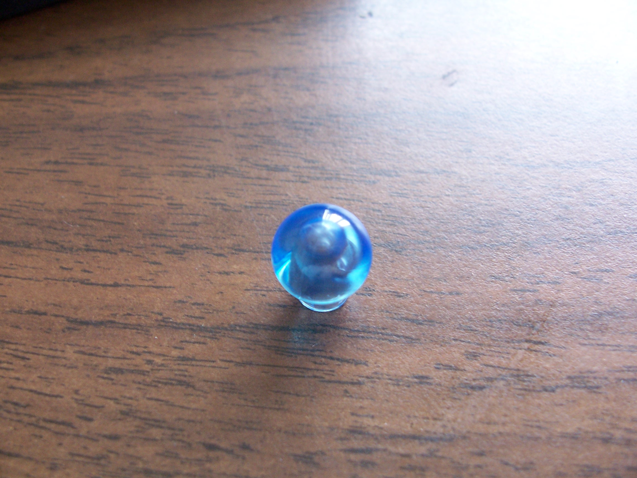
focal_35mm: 35
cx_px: 318
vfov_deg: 40.7
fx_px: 644
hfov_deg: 52.6
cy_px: 239
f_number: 2.8
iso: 140
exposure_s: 1/20
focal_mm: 6
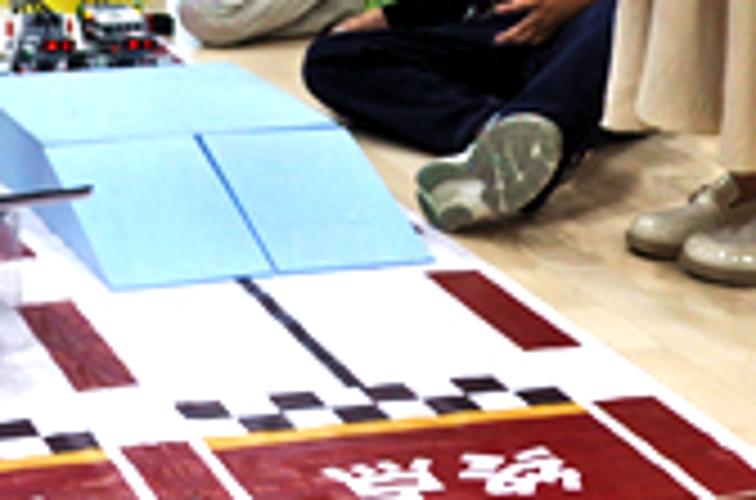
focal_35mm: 128
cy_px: -338
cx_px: 184
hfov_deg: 16.0
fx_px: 2680
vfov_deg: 10.2
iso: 400
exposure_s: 1/90
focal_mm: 22
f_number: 4.8
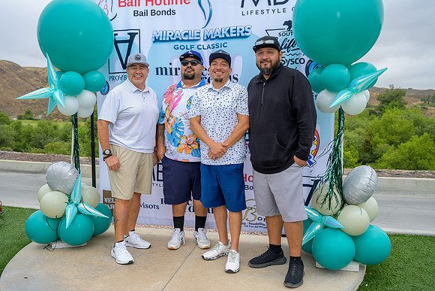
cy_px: 146
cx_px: 218
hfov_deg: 57.2
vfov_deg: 40.0
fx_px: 399
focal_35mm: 33
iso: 125
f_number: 4
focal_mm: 33
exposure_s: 1/160
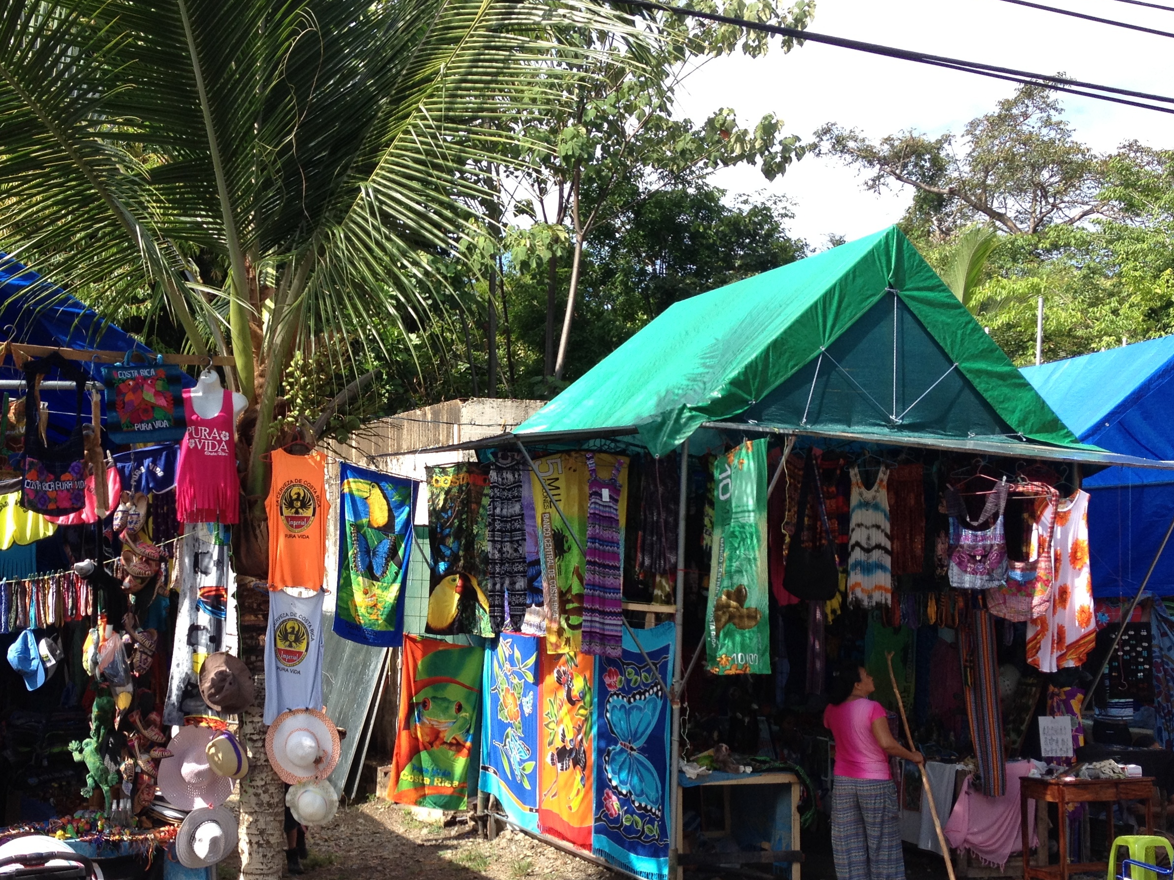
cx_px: 426
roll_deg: +0.1
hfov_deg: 39.3
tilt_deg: -3.5
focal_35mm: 48
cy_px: 551
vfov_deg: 30.1
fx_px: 1628
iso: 50
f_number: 2.4
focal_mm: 4.28
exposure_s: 1/681
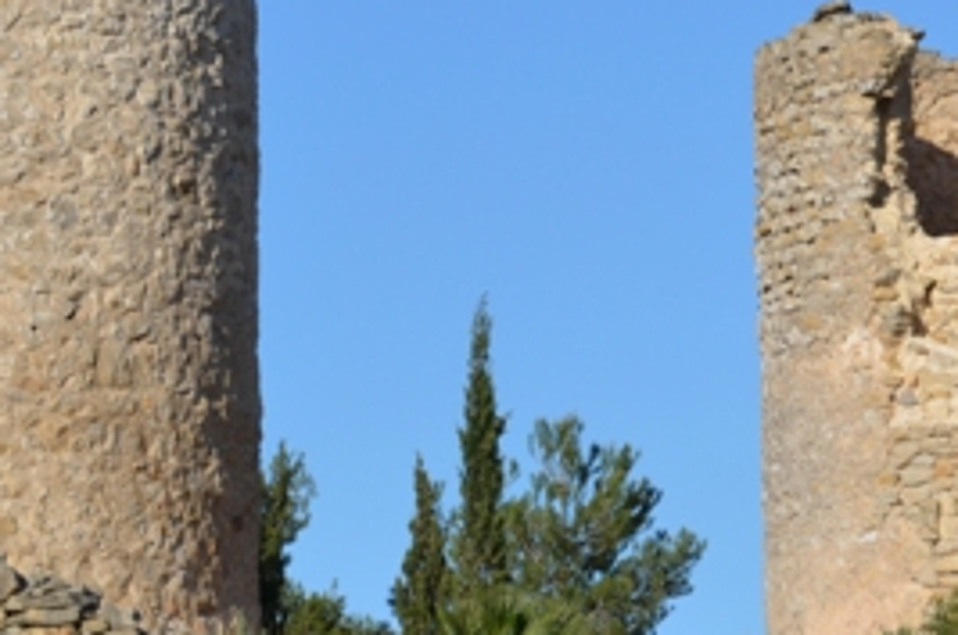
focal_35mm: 363
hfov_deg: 5.7
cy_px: 443
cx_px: 692
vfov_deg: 3.8
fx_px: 9642
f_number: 9
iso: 100
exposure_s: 1/320
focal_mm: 92
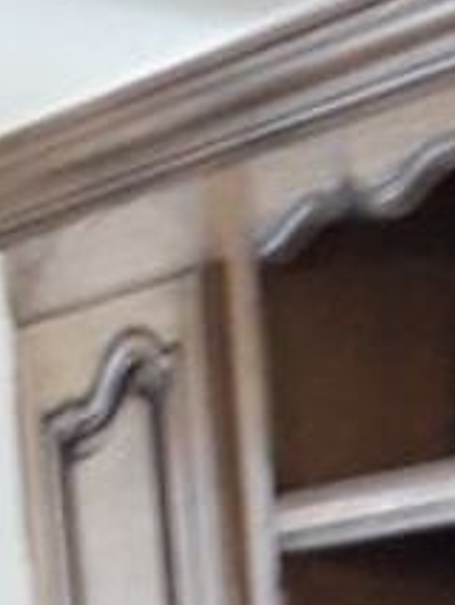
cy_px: 1308
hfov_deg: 8.1
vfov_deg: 10.5
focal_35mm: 169
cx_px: 1098
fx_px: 2959
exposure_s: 1/33
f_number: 1.9
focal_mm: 3.6
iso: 200
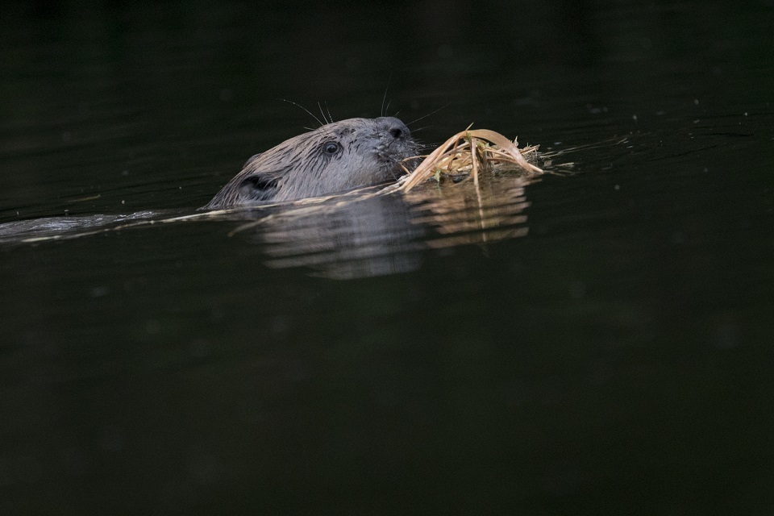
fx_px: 16124
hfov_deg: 2.7
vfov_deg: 1.8
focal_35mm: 750
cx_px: 387
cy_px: 258
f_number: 4
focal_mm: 500
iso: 6400
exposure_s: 1/500
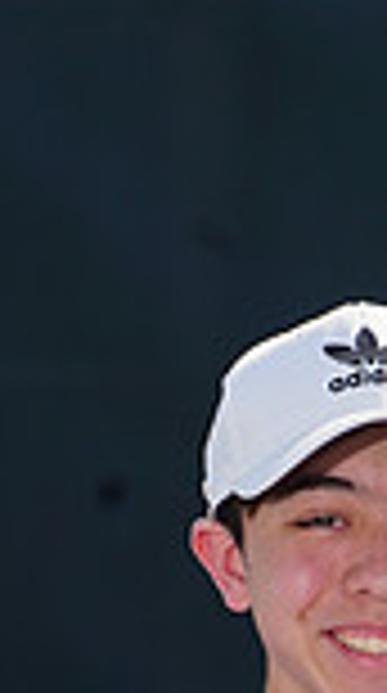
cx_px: 538
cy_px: 1062
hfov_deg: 1.1
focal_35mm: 1060
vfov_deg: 2.0
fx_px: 19444
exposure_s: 1/200
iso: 100
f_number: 9
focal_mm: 268
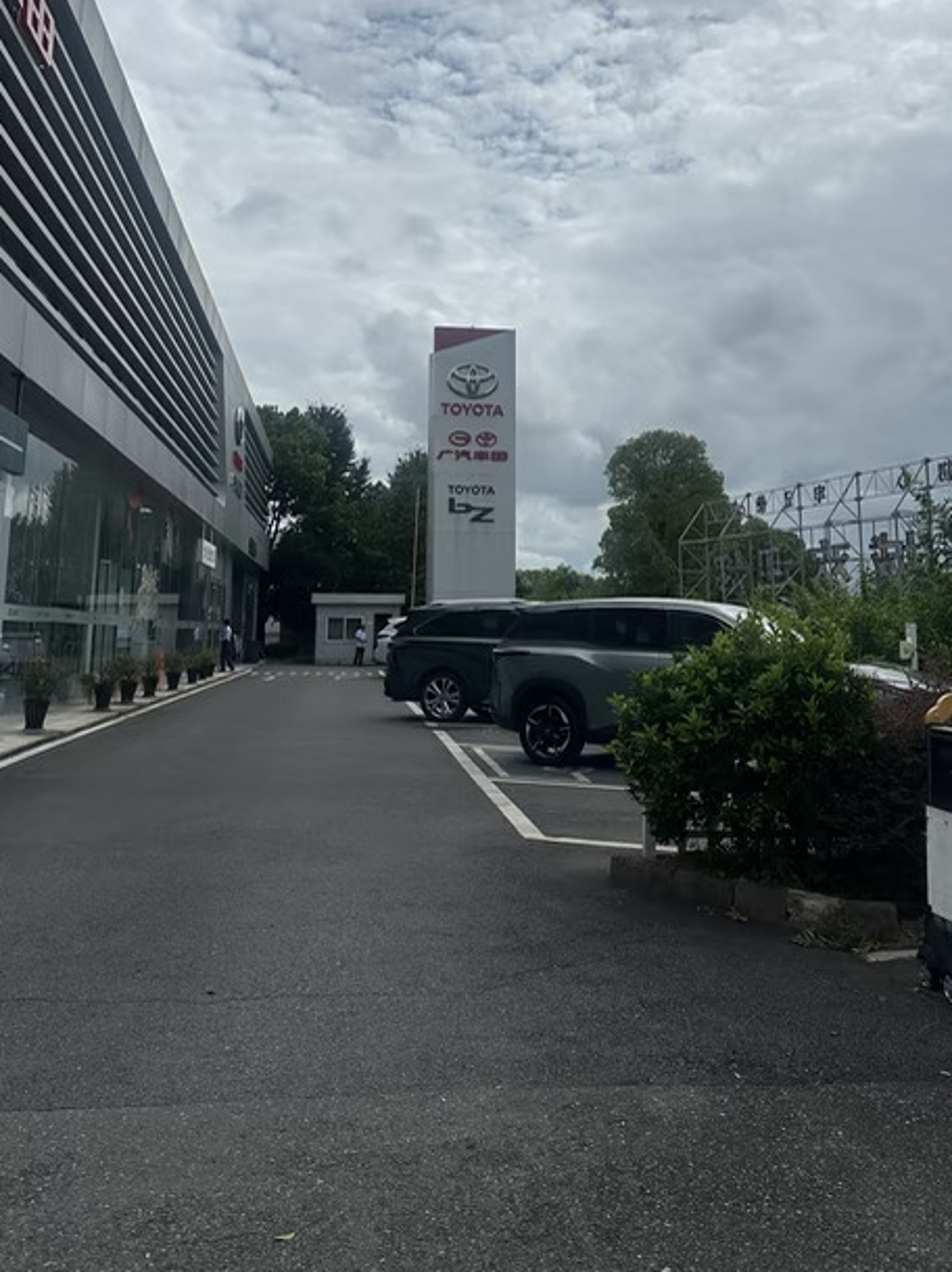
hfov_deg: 44.1
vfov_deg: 55.7
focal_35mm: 32
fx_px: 1175
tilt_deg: +10.6
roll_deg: -0.7
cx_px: 514
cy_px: 432
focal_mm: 6.86
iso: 80
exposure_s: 1/15625
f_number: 1.78
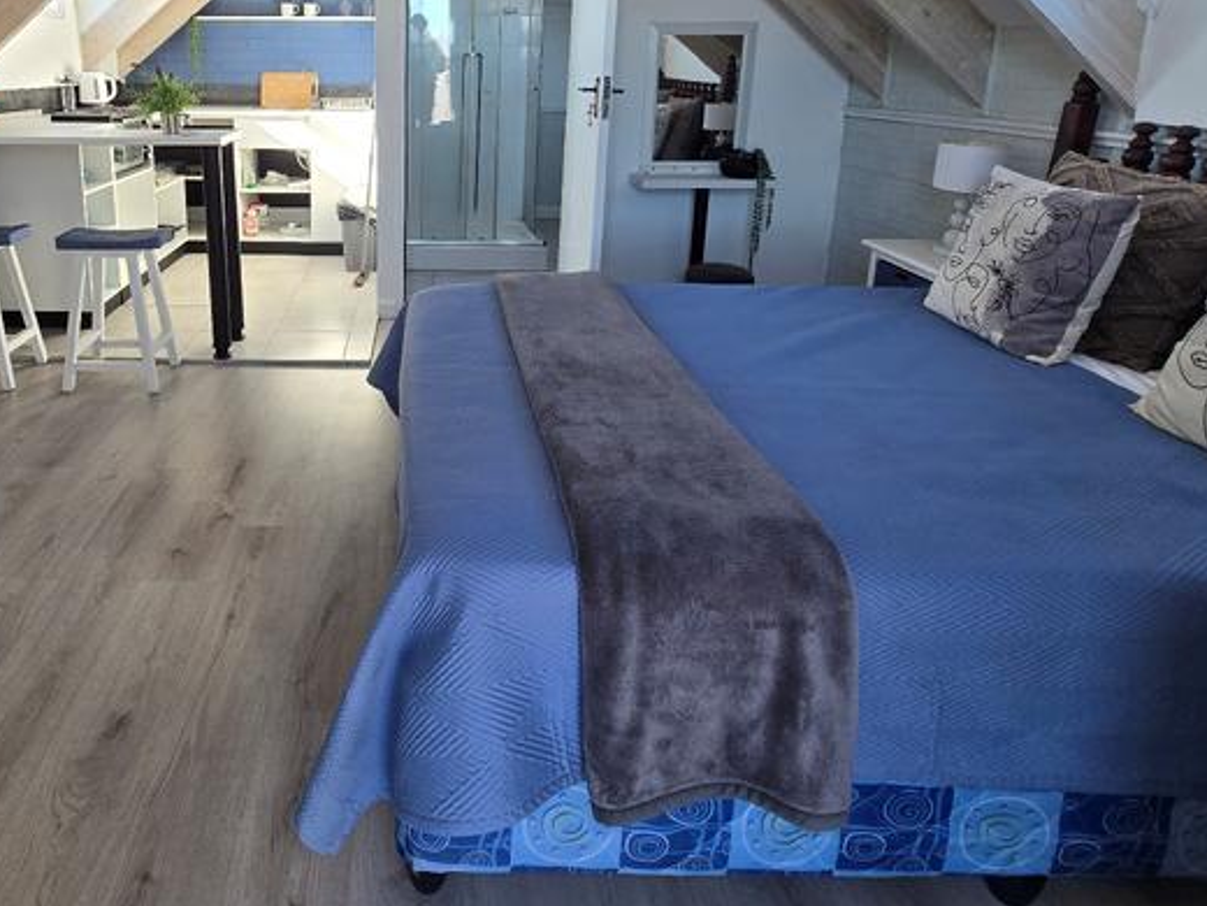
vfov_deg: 62.9
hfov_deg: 79.3
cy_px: 249
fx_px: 697
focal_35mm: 20
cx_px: 413
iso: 64
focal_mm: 2.2
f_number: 2.2
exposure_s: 1/120
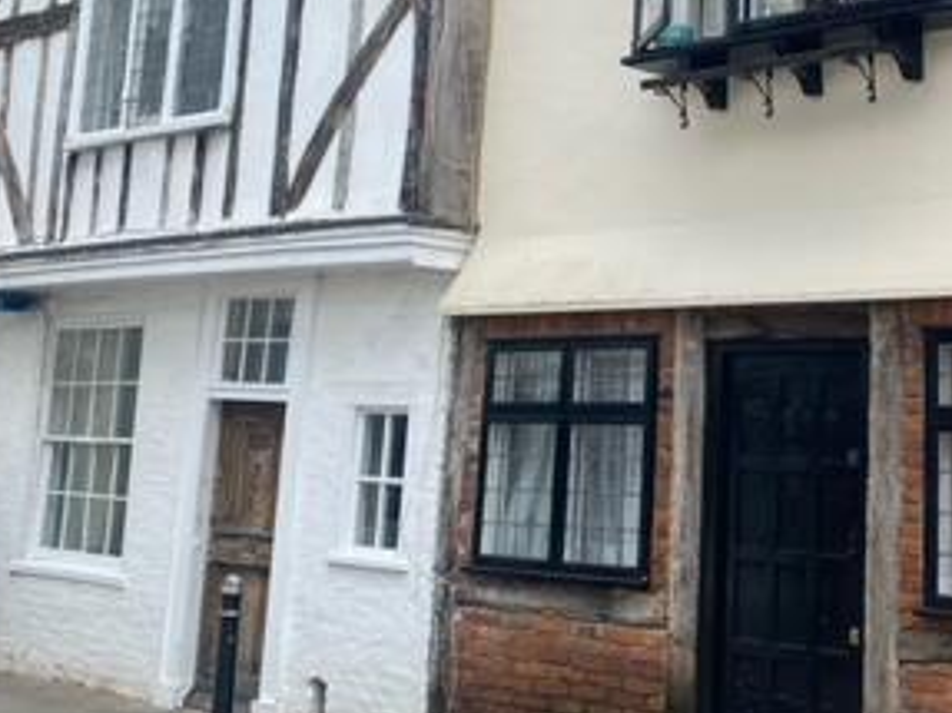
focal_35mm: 58
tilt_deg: +10.1
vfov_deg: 24.8
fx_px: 1594
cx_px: 753
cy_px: 156
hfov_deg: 32.4
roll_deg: -2.4
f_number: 1.8
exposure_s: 1/1522
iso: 32
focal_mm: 4.25
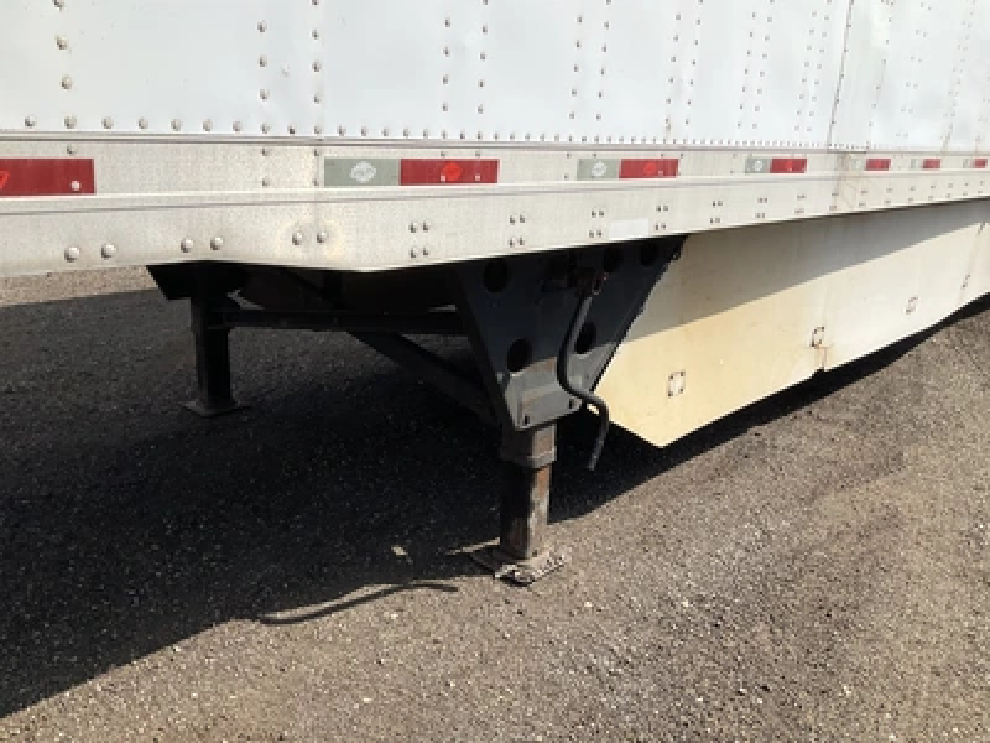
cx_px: 495
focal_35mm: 29
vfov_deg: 48.2
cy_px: 372
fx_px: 829
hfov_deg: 61.7
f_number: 1.8
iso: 25
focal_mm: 3
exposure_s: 1/2427
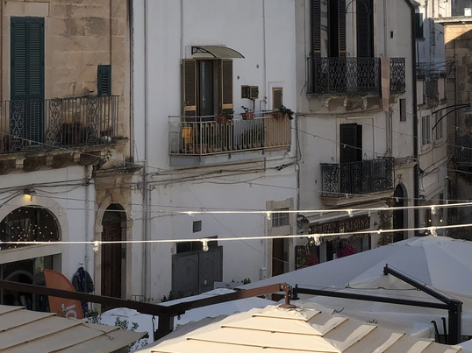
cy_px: 20
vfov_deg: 12.6
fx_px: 1581
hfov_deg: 16.8
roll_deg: +1.6
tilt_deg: +0.4
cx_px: 418
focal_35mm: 116
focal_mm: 6
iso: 16
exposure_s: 1/1297
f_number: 2.4
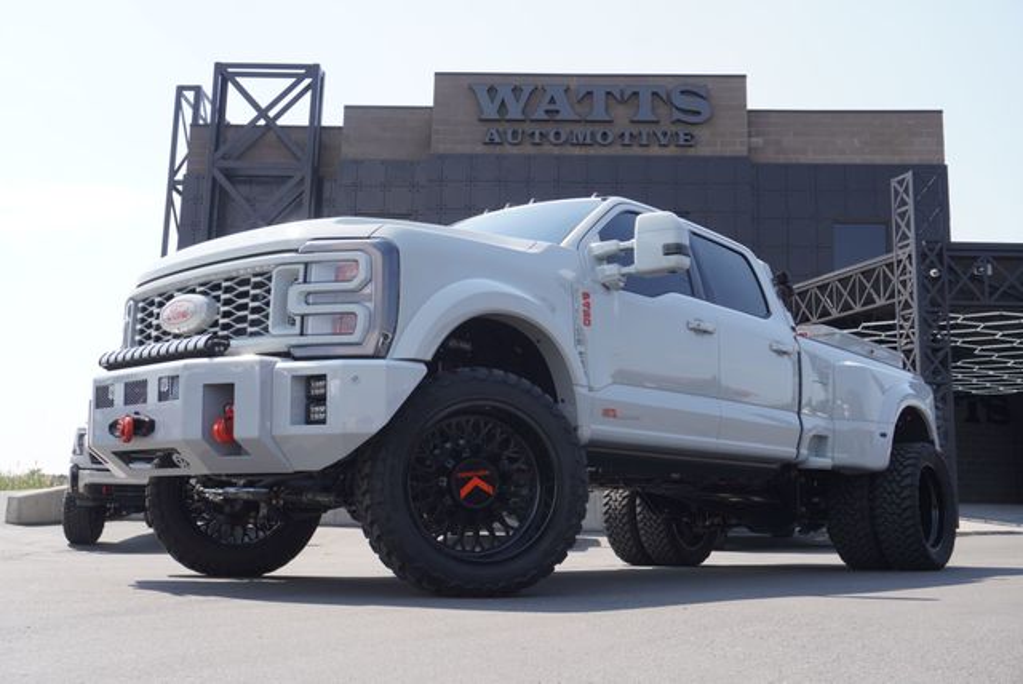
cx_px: 512
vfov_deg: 36.9
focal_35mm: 36
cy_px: 342
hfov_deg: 53.1
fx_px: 1024
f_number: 7.1
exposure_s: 1/160
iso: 100
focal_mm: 24
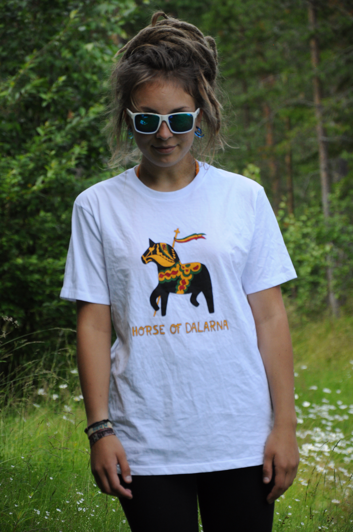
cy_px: 266
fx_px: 2322
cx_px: 176
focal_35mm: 158
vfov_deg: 13.1
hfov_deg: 8.7
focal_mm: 105
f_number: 5.6
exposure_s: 1/640
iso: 800
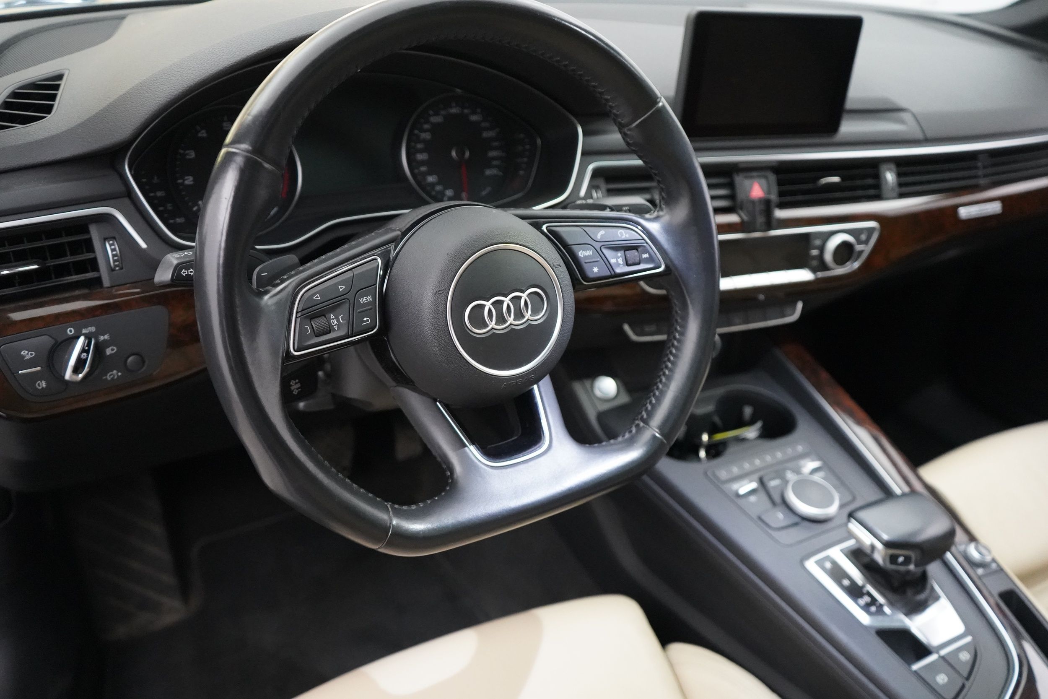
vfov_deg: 43.6
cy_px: 350
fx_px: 873
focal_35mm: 30
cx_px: 524
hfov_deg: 61.9
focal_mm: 30
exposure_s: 1/160
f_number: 3.5
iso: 12800
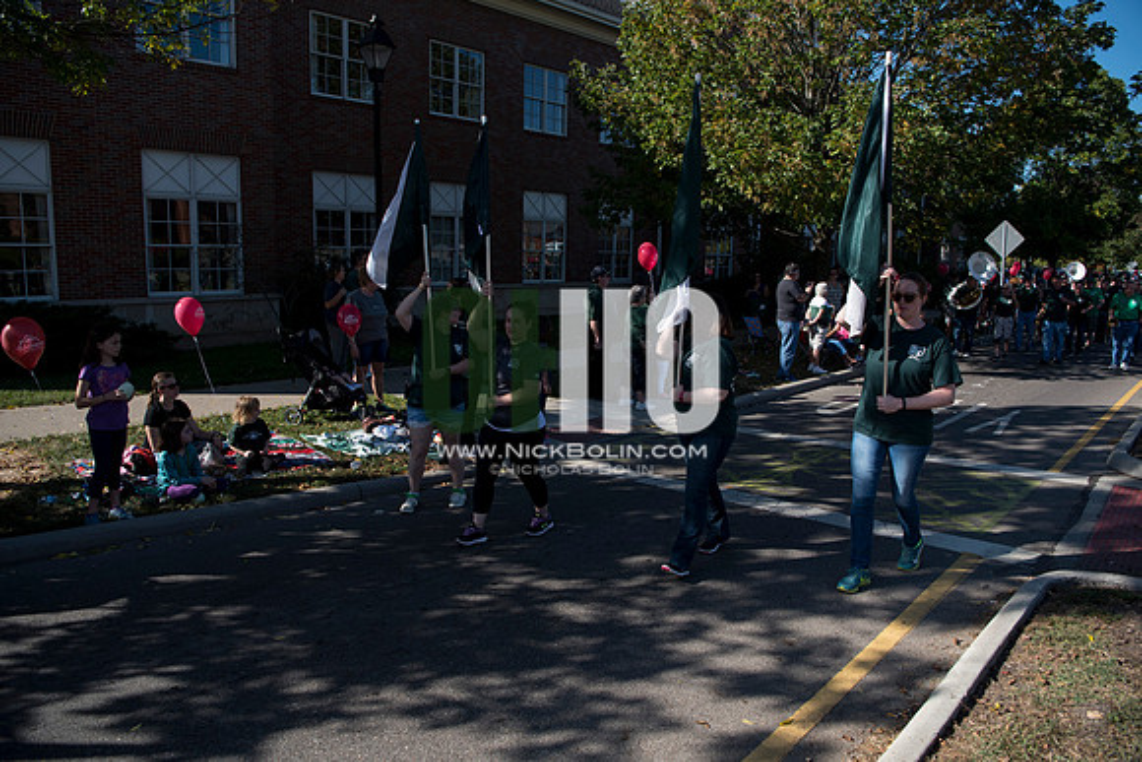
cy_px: 381
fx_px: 761
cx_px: 571
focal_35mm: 24
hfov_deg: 73.7
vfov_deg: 53.2
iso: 250
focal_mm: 24
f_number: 4.5
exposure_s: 1/1600
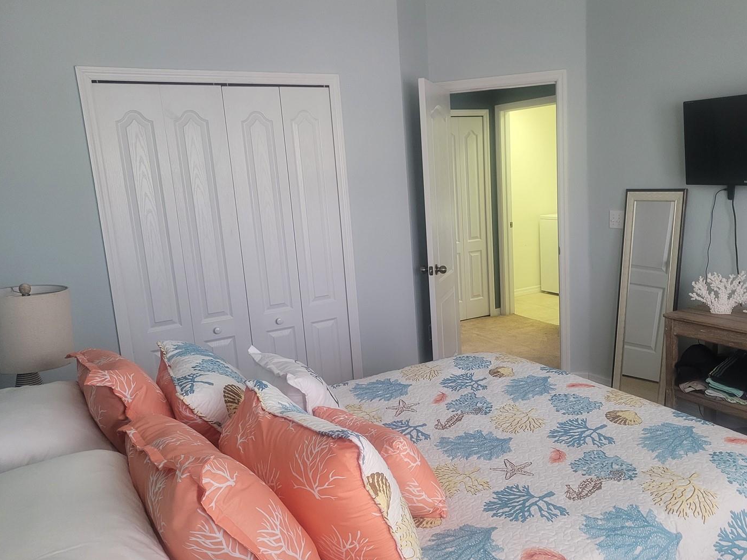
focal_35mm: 30
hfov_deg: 59.8
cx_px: 420
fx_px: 647
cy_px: 295
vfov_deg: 46.8
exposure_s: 1/120
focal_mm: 5.4
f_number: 1.8
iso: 250
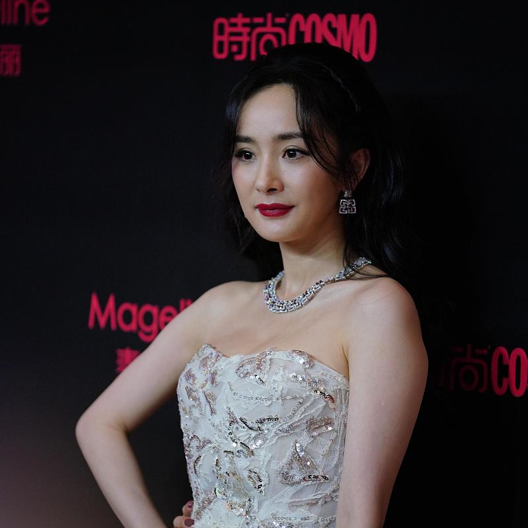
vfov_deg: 7.8
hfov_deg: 7.8
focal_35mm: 223
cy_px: 328
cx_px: 265
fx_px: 3848
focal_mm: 174
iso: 2500
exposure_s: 1/320
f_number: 2.8
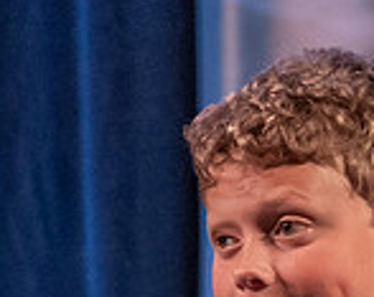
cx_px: 443
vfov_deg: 2.6
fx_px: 6496
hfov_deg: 3.3
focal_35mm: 588
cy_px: 256
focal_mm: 136
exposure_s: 1/250
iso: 5000
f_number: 6.3
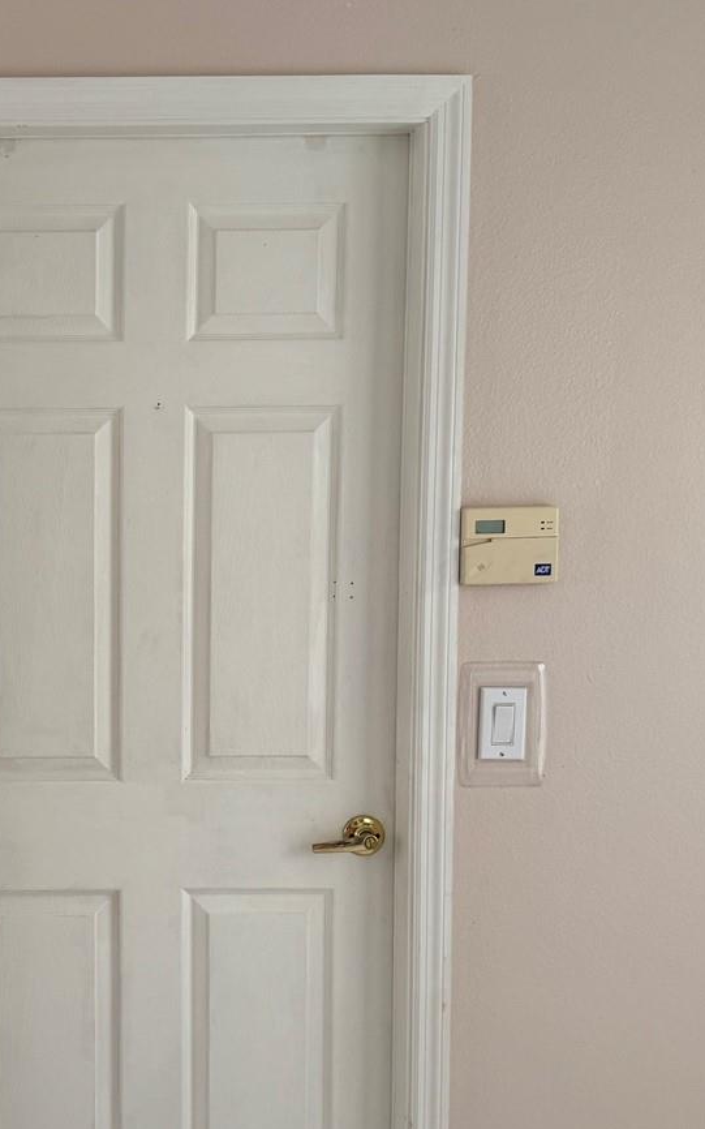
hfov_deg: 25.9
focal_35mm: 47
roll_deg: +0.7
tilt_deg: -5.5
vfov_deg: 42.6
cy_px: 634
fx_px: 1445
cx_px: -9
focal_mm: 6.76
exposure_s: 1/60
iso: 125
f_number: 1.78
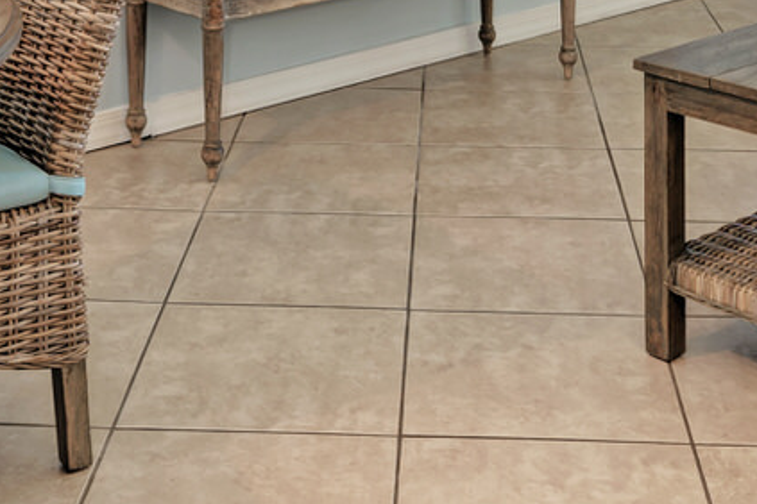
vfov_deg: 15.2
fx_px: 1640
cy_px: -398
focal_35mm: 78
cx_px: 370
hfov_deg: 26.0
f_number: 7.1
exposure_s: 1/2.5
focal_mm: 15
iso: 100
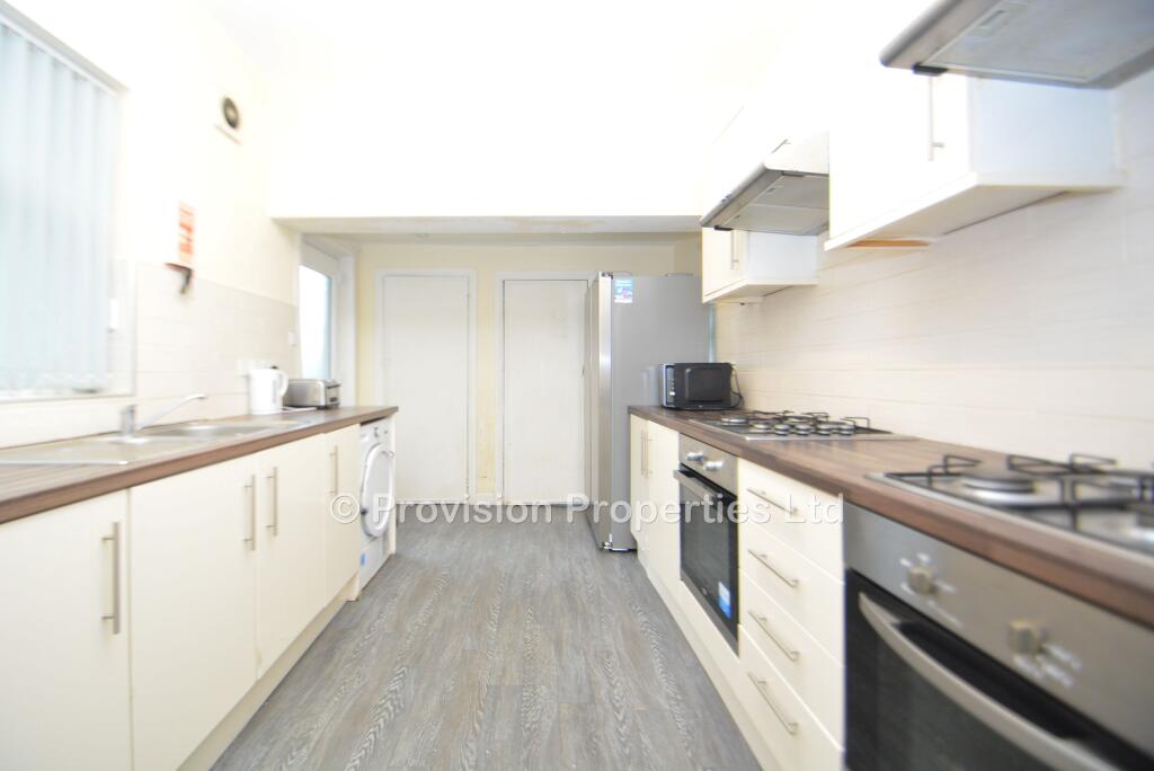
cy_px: 386
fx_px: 481
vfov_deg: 77.4
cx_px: 577
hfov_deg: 100.4
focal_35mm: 15
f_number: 4
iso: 800
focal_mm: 10
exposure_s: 1/60
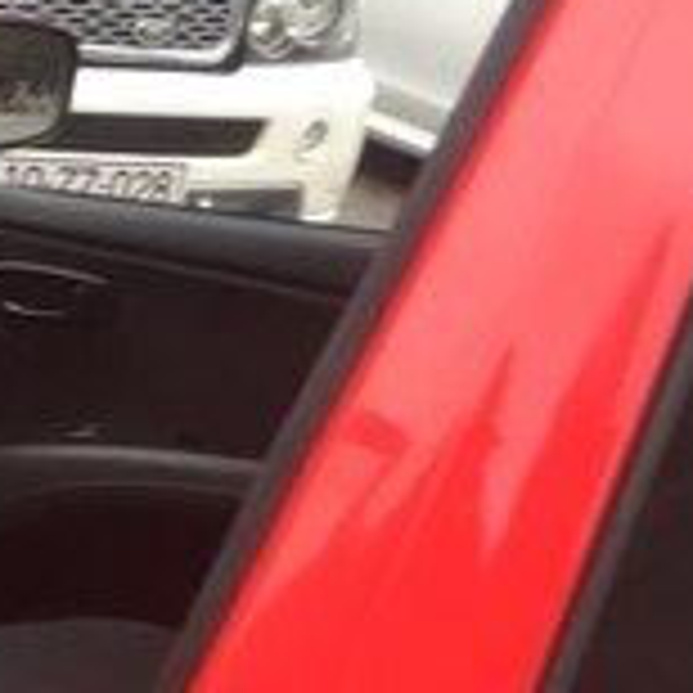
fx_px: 2491
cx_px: -634
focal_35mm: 110
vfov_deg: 15.8
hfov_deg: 13.8
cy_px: 511
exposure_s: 1/50
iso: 32
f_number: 2.2
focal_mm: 4.15
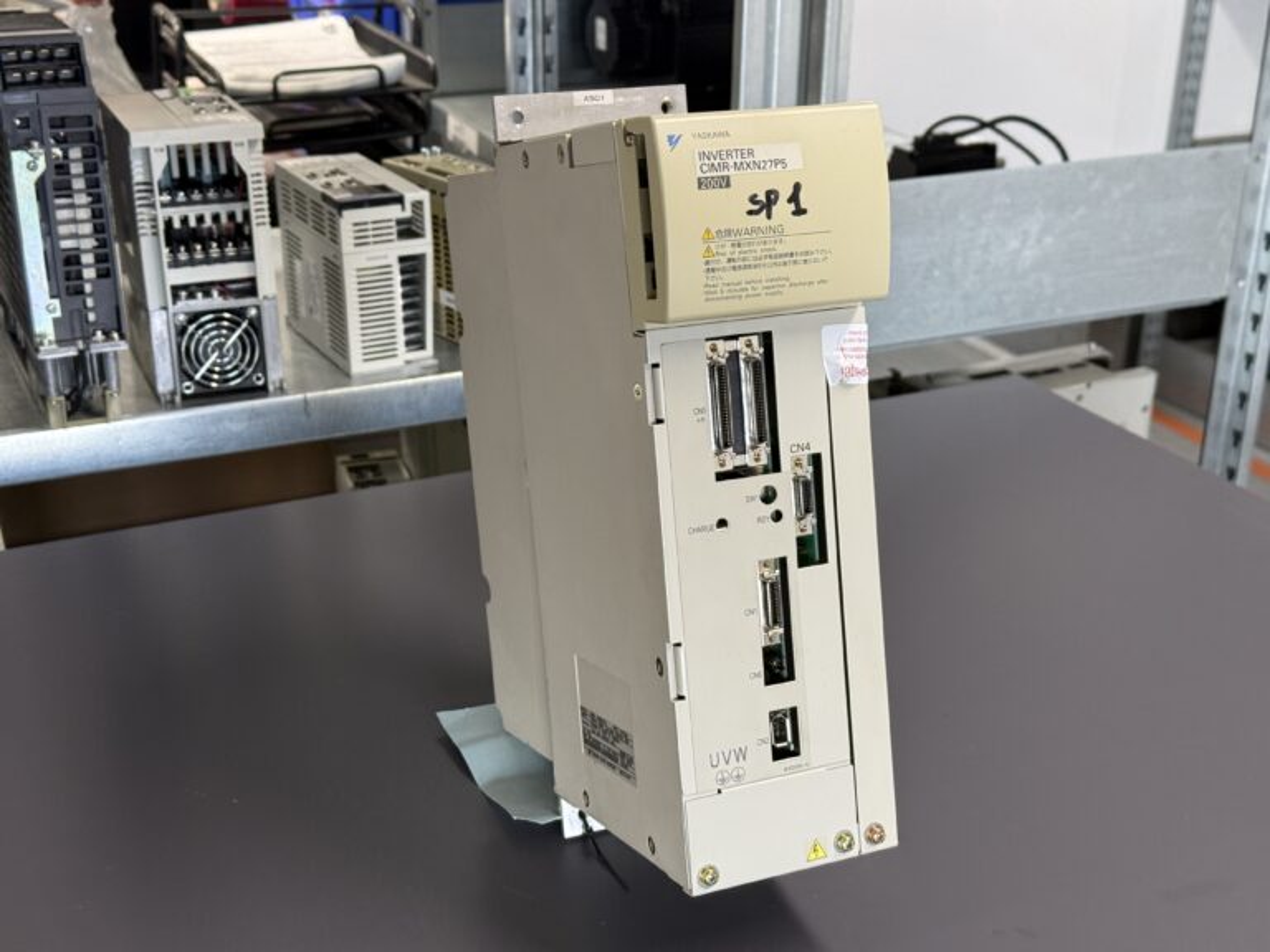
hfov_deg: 39.7
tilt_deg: -23.1
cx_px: 635
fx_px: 1761
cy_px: 476
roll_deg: -1.2
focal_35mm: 48
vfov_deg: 30.3
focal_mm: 6.76
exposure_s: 1/50
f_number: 1.78
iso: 160
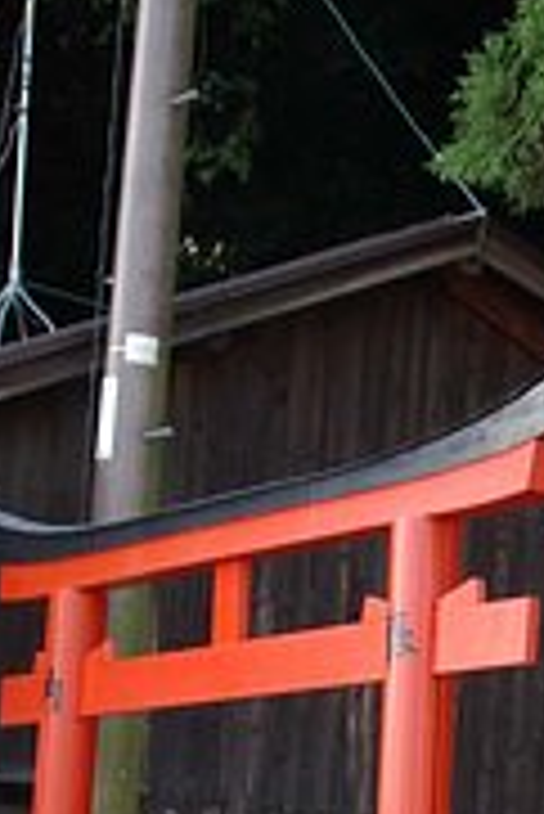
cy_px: 1057
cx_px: 661
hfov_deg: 11.3
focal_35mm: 119
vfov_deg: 16.3
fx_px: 2692
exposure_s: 1/125
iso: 200
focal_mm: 28
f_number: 4
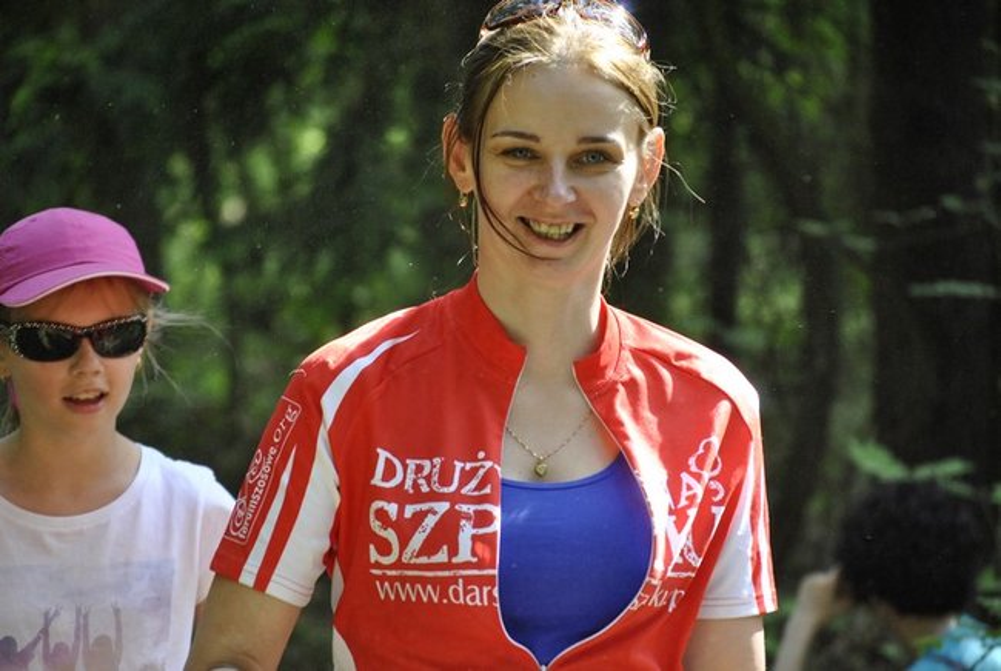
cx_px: 500
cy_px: 336
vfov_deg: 7.9
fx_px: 4847
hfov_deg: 11.8
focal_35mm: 174
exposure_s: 1/320
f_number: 4.8
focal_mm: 116
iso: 800
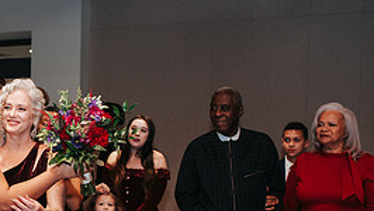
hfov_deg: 25.0
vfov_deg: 15.0
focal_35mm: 80
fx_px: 794
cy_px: 170
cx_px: -18
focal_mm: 35
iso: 1000
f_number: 2.8
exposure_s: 1/200
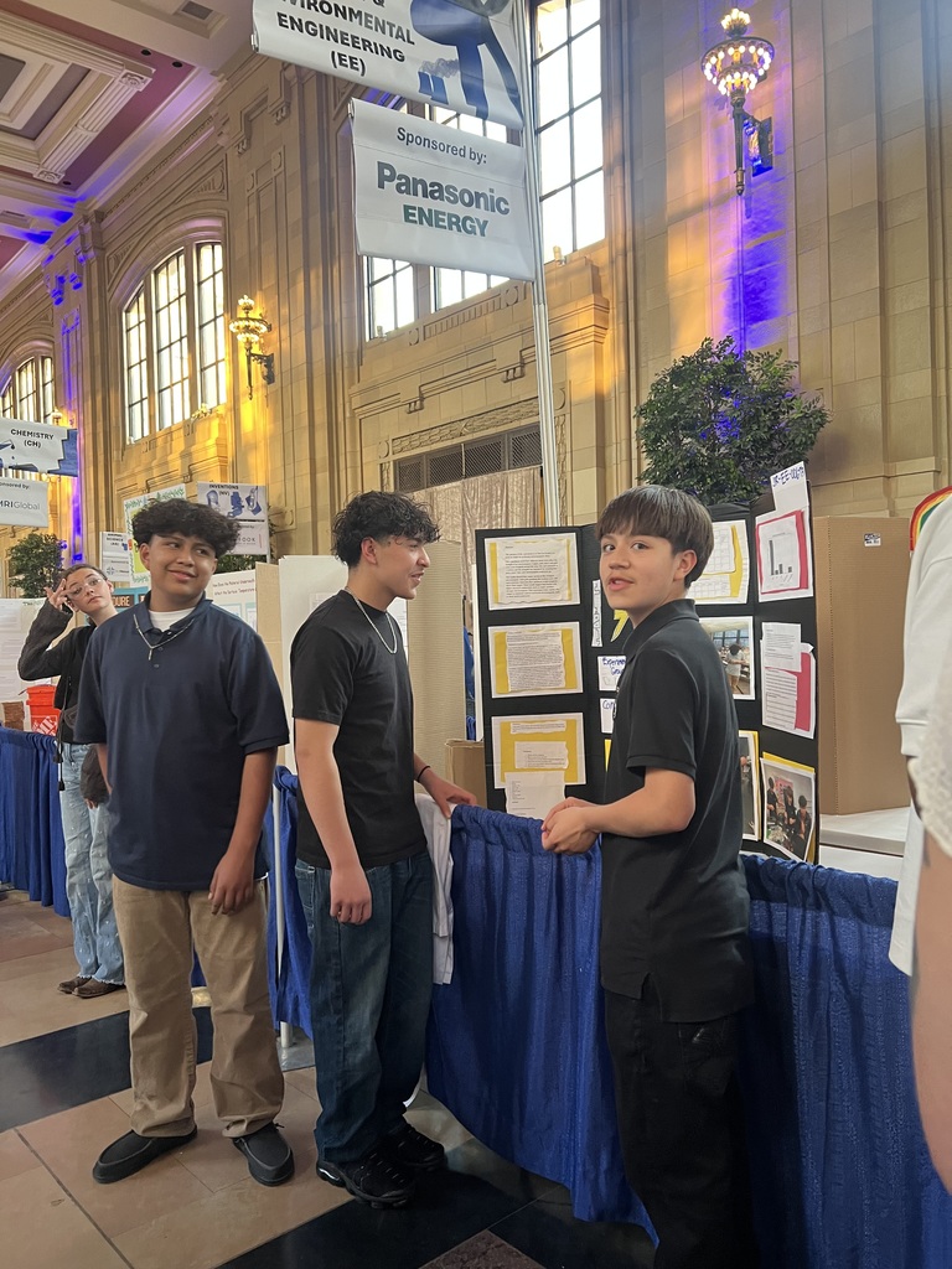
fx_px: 953
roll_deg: +0.9
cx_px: 476
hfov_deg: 53.1
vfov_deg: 67.3
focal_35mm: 26
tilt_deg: +0.8
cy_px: 634
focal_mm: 5.7
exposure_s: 1/60
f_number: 1.5
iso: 200
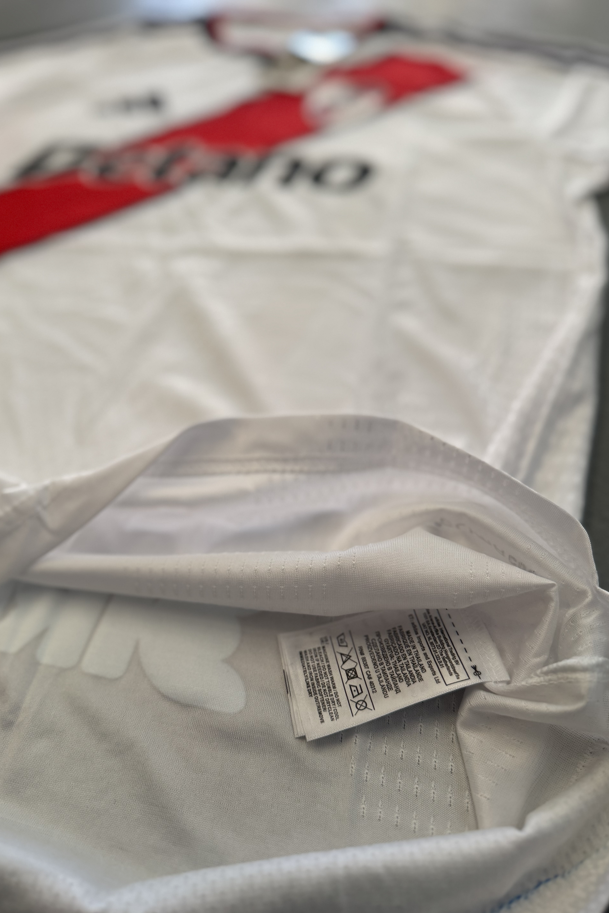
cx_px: 285
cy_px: 457
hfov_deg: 51.3
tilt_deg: -48.3
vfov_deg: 71.5
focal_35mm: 25
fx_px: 634
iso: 160
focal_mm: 6.76
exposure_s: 1/121
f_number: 1.78
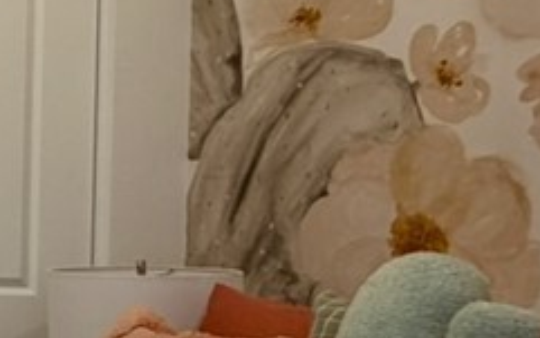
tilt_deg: -0.8
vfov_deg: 20.6
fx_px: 928
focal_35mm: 63
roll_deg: -0.7
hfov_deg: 22.4
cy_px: 197
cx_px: -385
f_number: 2.2
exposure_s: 1/60
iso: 160
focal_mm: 2.22
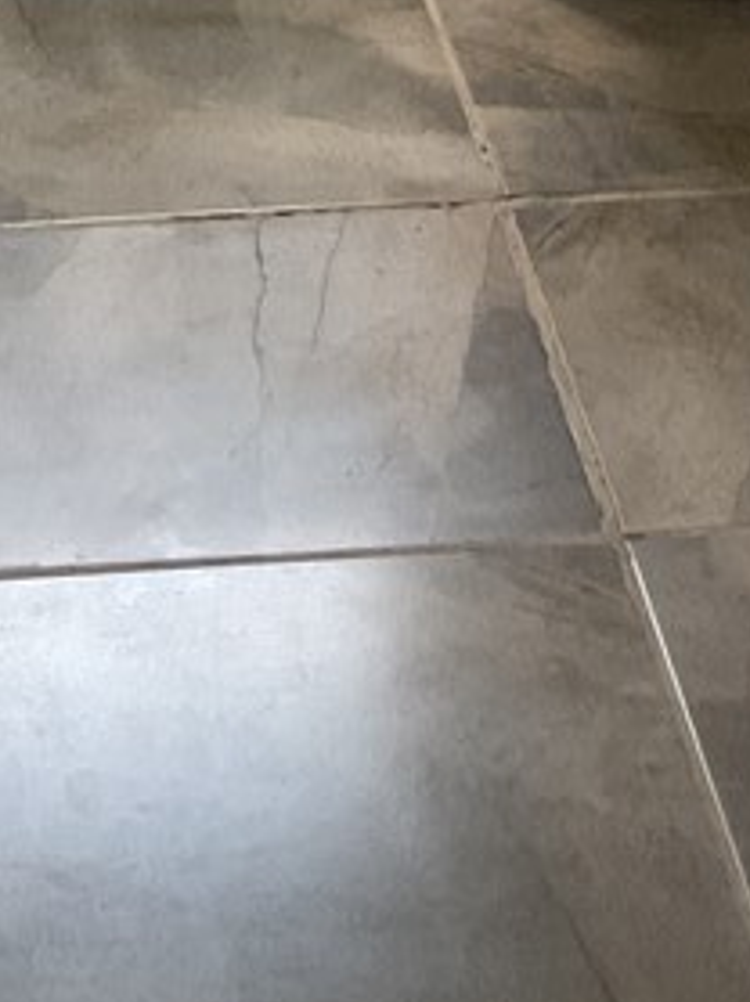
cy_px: -559
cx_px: 224
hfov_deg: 13.8
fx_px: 3096
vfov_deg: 16.5
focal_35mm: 107
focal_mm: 3
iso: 125
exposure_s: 1/60
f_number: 1.8
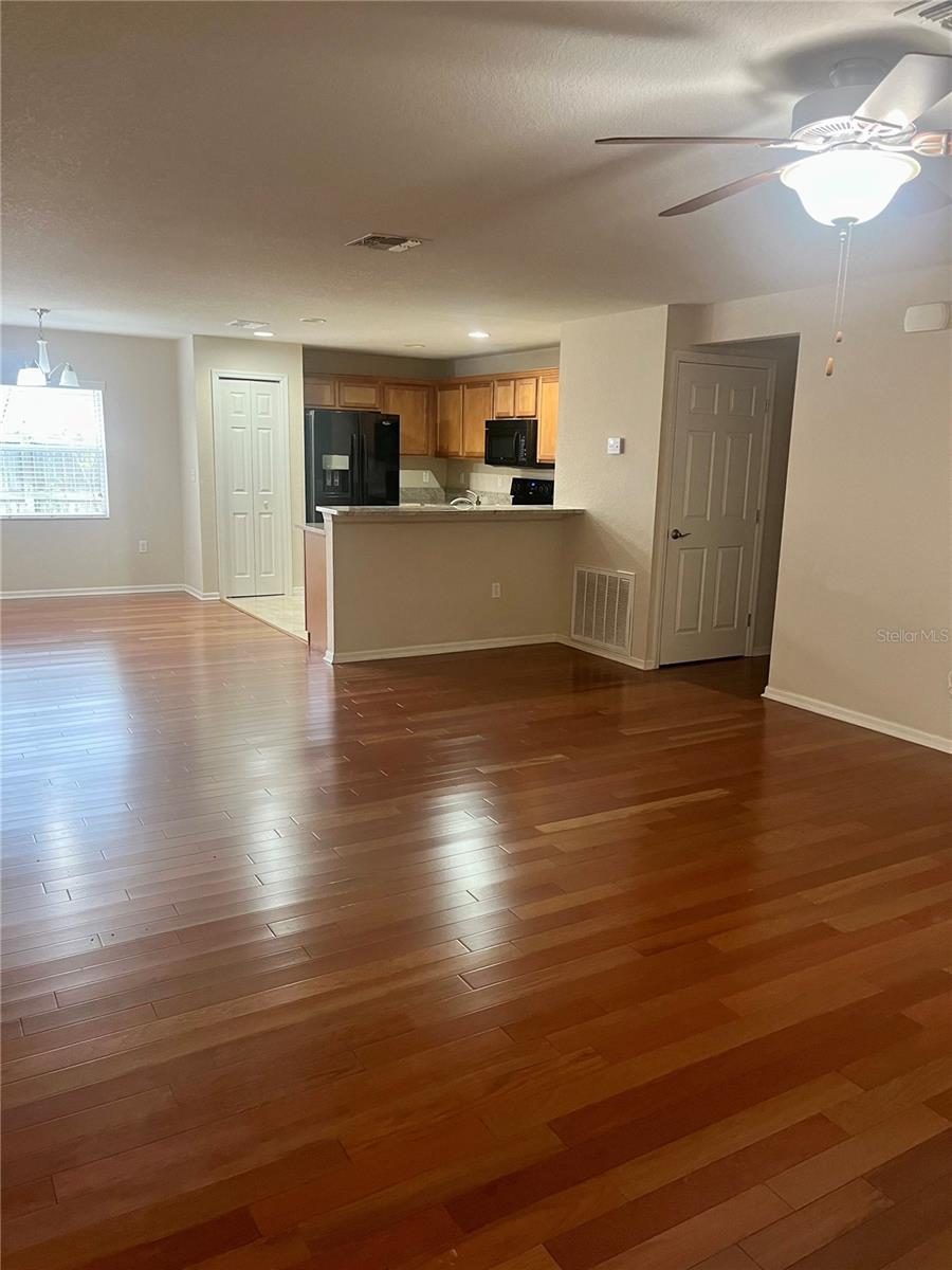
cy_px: 635
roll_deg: -0.6
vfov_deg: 67.3
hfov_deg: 53.1
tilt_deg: -11.3
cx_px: 476
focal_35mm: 26
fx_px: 953
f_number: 1.6
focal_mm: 5.1
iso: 400
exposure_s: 1/60
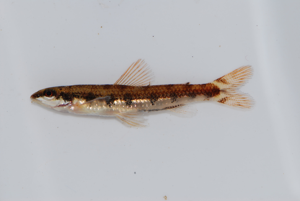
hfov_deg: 13.0
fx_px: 1314
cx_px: 150
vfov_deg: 8.7
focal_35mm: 158
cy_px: 100
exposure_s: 1/100
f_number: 18
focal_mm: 105
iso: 100
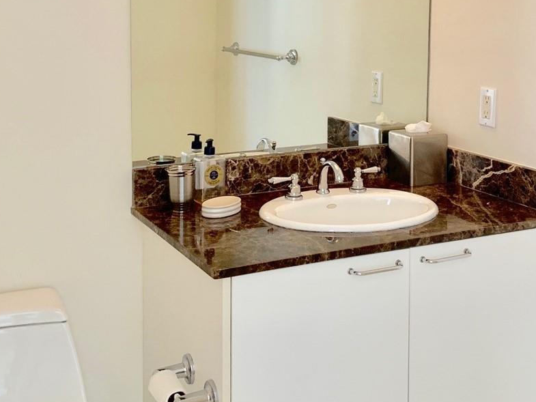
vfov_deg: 26.8
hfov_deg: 36.1
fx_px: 821
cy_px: 63
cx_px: 318
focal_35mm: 53
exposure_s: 1/60
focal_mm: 4.25
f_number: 1.8
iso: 100
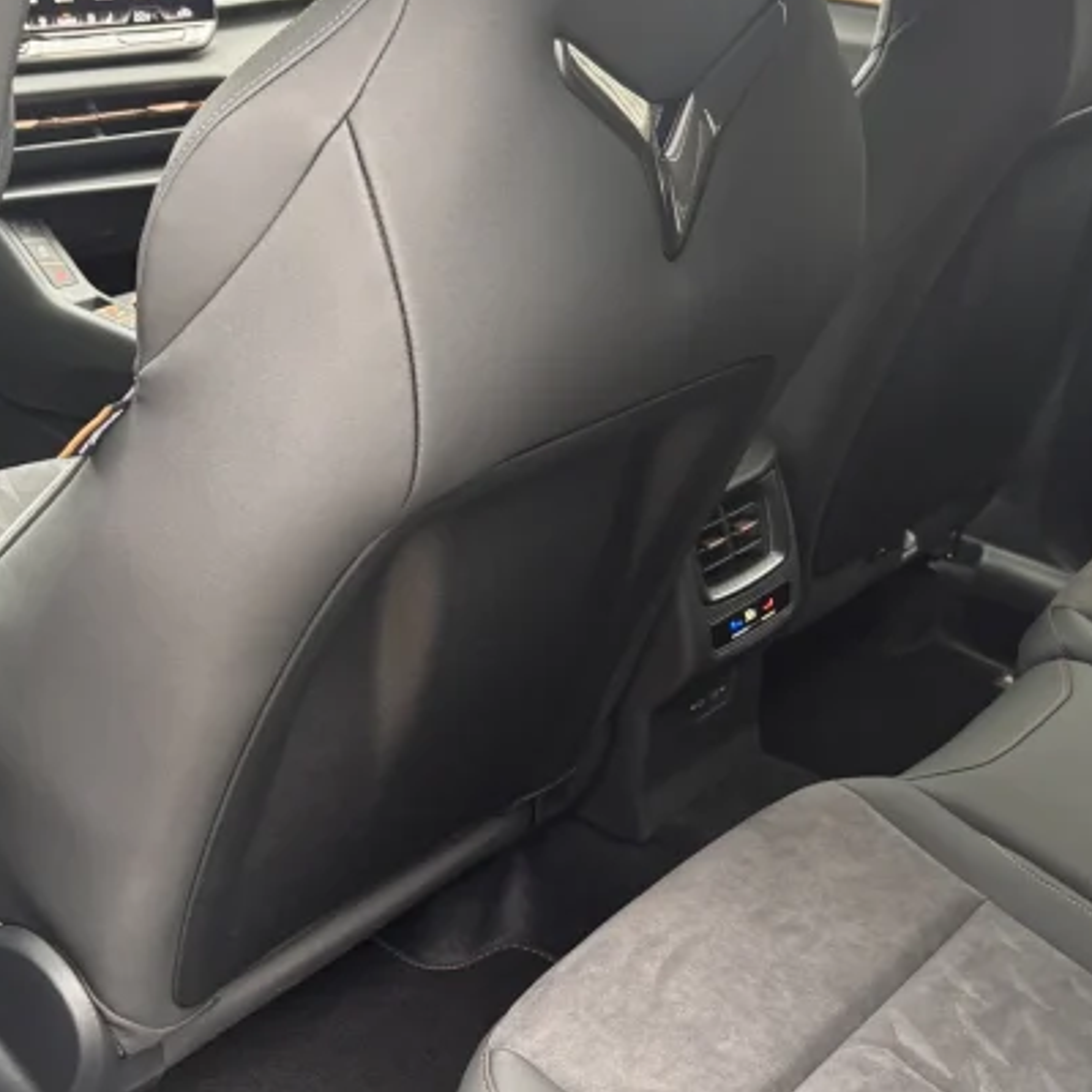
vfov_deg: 34.6
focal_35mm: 49
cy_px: 640
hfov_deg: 34.4
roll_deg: -2.7
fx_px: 1749
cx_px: 707
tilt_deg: -31.1
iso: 160
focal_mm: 5.96
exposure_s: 1/60
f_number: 1.6
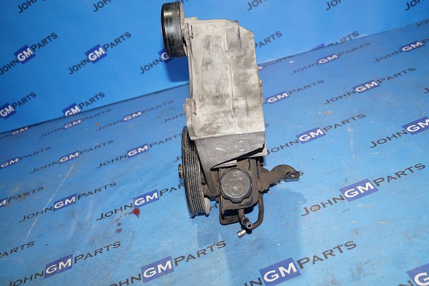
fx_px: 465
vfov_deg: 34.2
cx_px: 214
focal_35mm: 39
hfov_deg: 49.6
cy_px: 143
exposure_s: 1/160
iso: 800
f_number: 4.5
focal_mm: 26
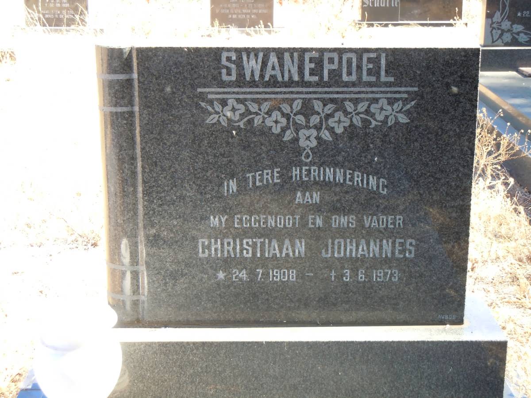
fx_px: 1043
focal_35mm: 68
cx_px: 266
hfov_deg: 28.6
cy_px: 199
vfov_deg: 21.6
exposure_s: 1/100
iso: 200
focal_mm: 12.2
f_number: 4.1
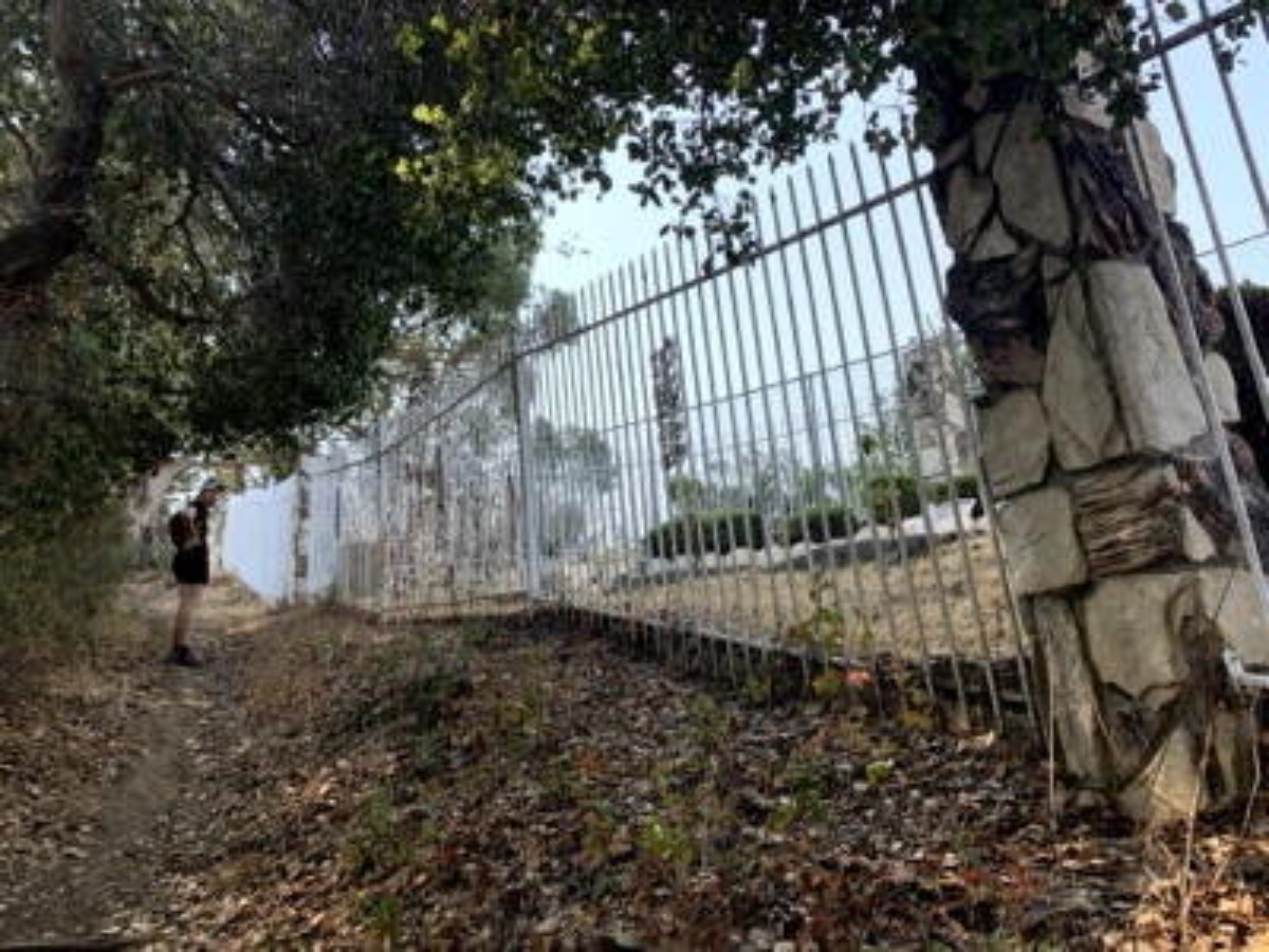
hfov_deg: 67.3
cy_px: 476
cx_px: 634
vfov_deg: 53.1
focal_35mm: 26
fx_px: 953
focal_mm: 4.25
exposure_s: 1/678
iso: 25
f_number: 1.8
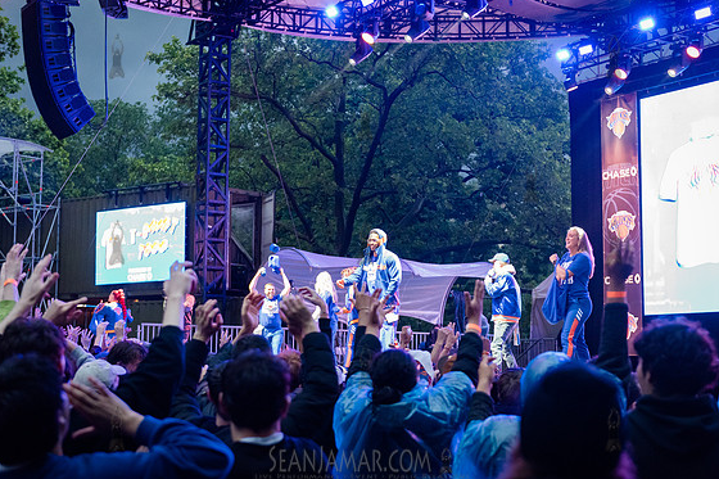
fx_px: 1258
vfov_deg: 21.6
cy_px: 242
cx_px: 365
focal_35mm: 63
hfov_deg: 31.9
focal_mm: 60
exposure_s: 1/250
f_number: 3.2
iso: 6400
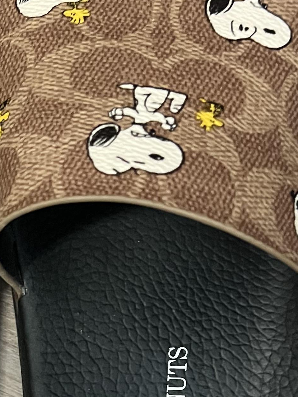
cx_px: -20
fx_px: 964
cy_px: 404
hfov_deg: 17.1
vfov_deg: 22.3
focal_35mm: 84
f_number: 1.5
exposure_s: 1/30
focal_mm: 5.7
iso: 500
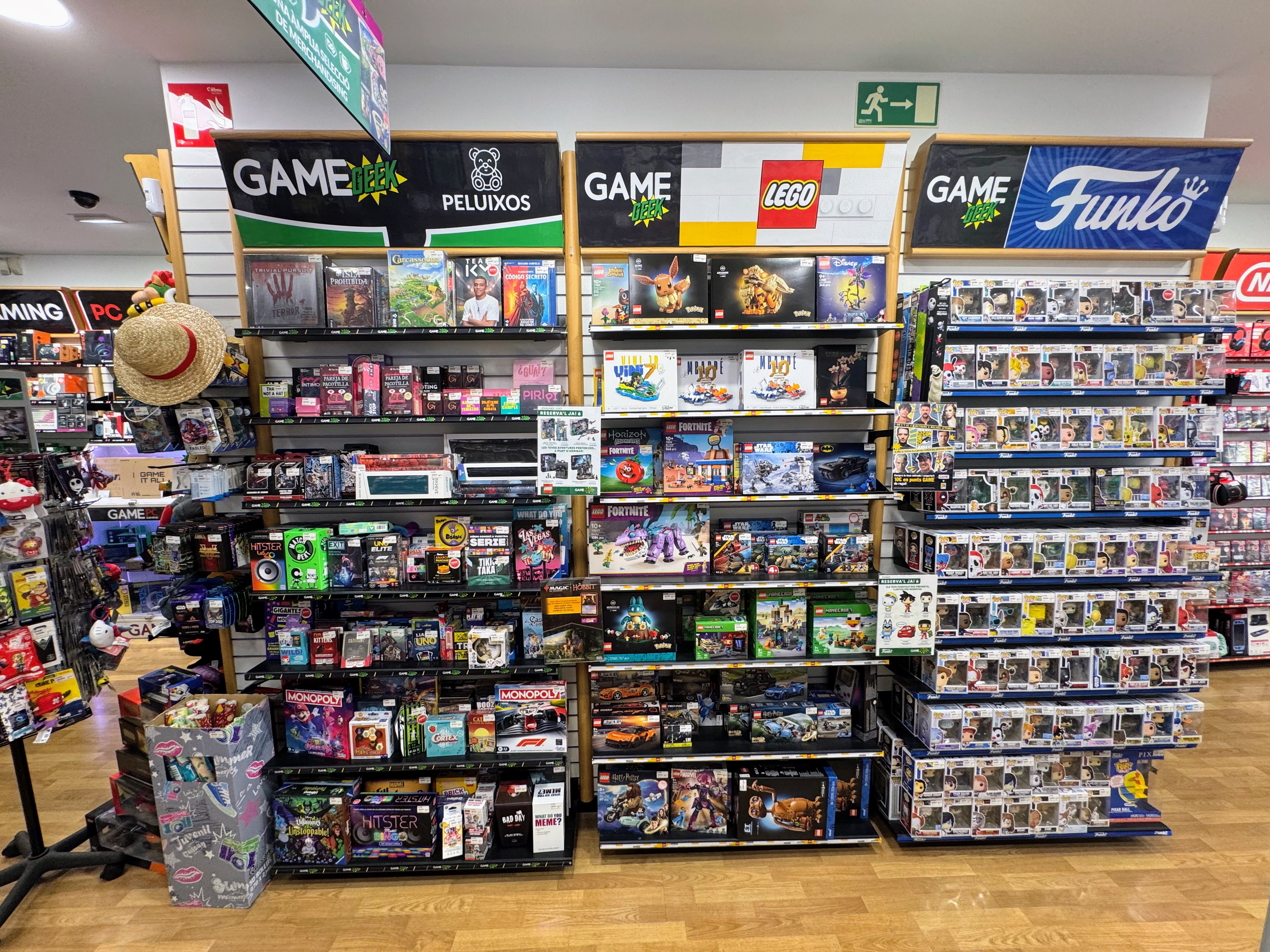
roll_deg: +1.2
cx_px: 635
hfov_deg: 102.1
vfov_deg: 85.7
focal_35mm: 14
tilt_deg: -7.5
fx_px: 514
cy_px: 476
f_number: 2.2
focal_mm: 2.22
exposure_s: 1/100
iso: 160
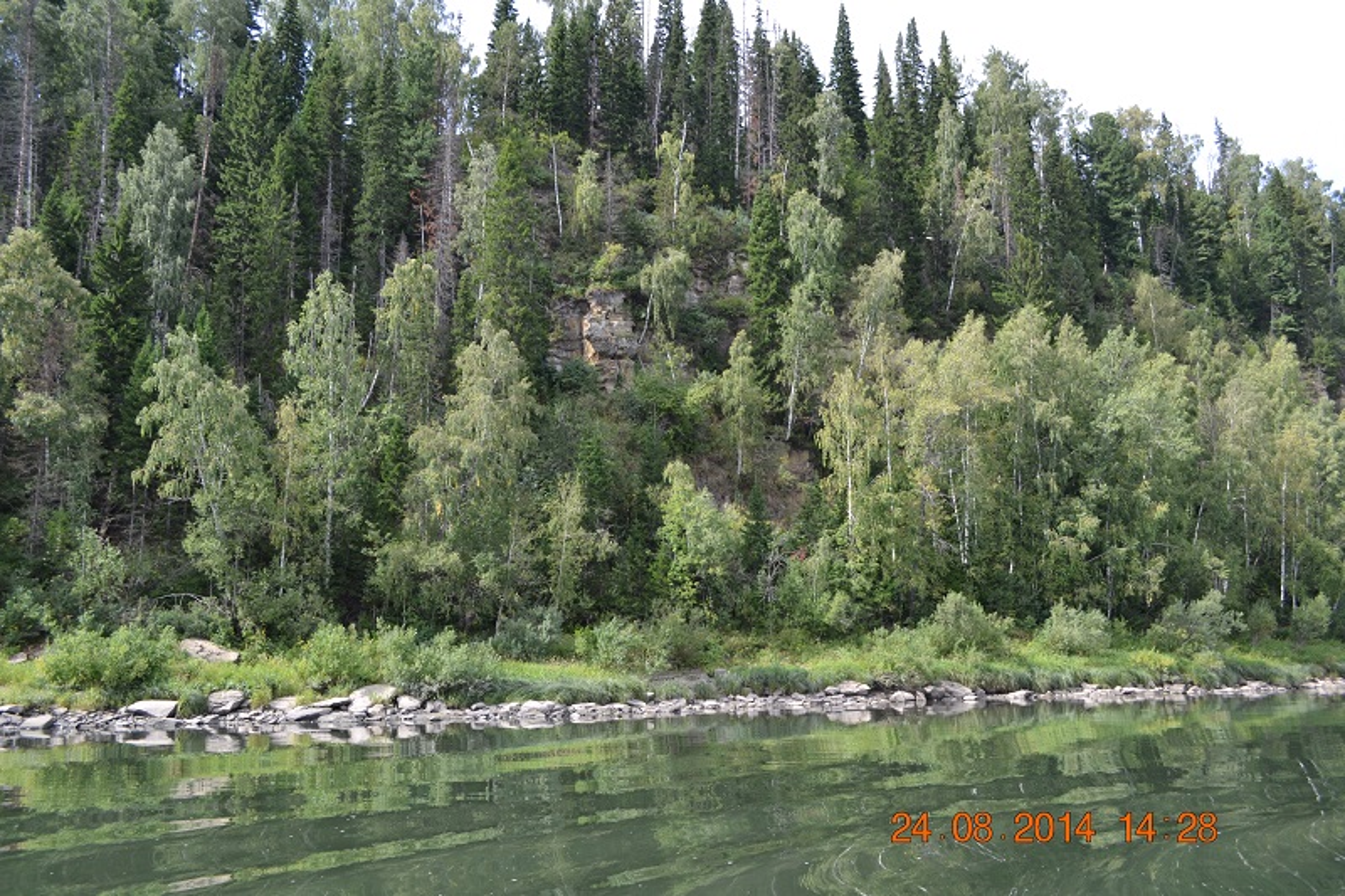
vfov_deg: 47.9
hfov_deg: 67.4
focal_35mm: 27
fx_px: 1008
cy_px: 448
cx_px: 672
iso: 100
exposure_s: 1/125
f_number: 5.6
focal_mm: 18
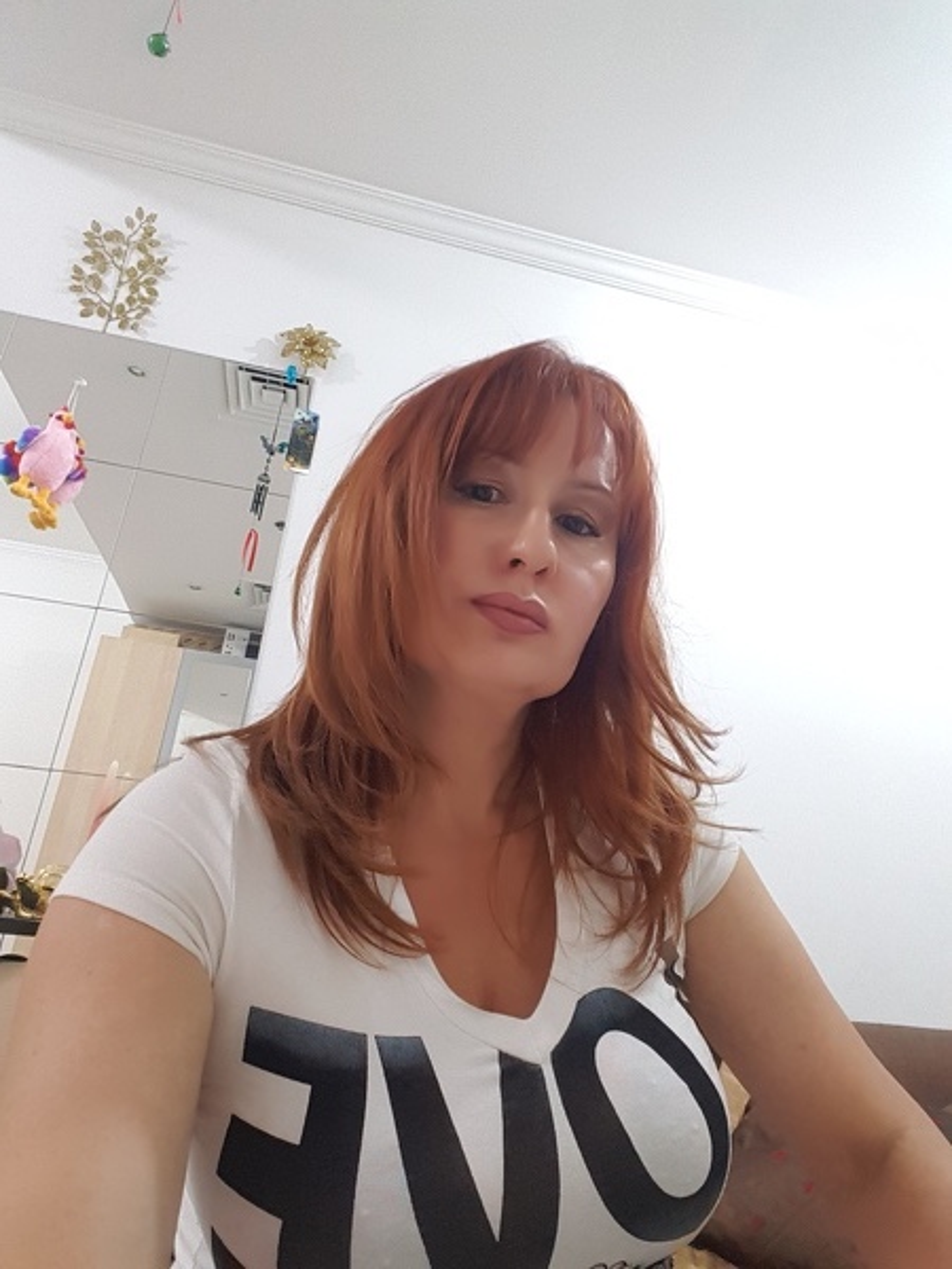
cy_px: 634
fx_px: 770
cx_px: 476
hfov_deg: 63.4
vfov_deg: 79.0
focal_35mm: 21
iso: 200
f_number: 1.7
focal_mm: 2.1
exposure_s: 1/17
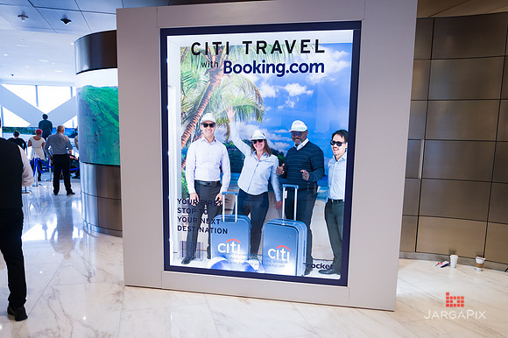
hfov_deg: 68.1
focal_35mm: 27
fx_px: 376
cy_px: 188
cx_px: 254
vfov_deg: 48.3
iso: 1000
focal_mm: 24
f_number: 3.2
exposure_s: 1/320
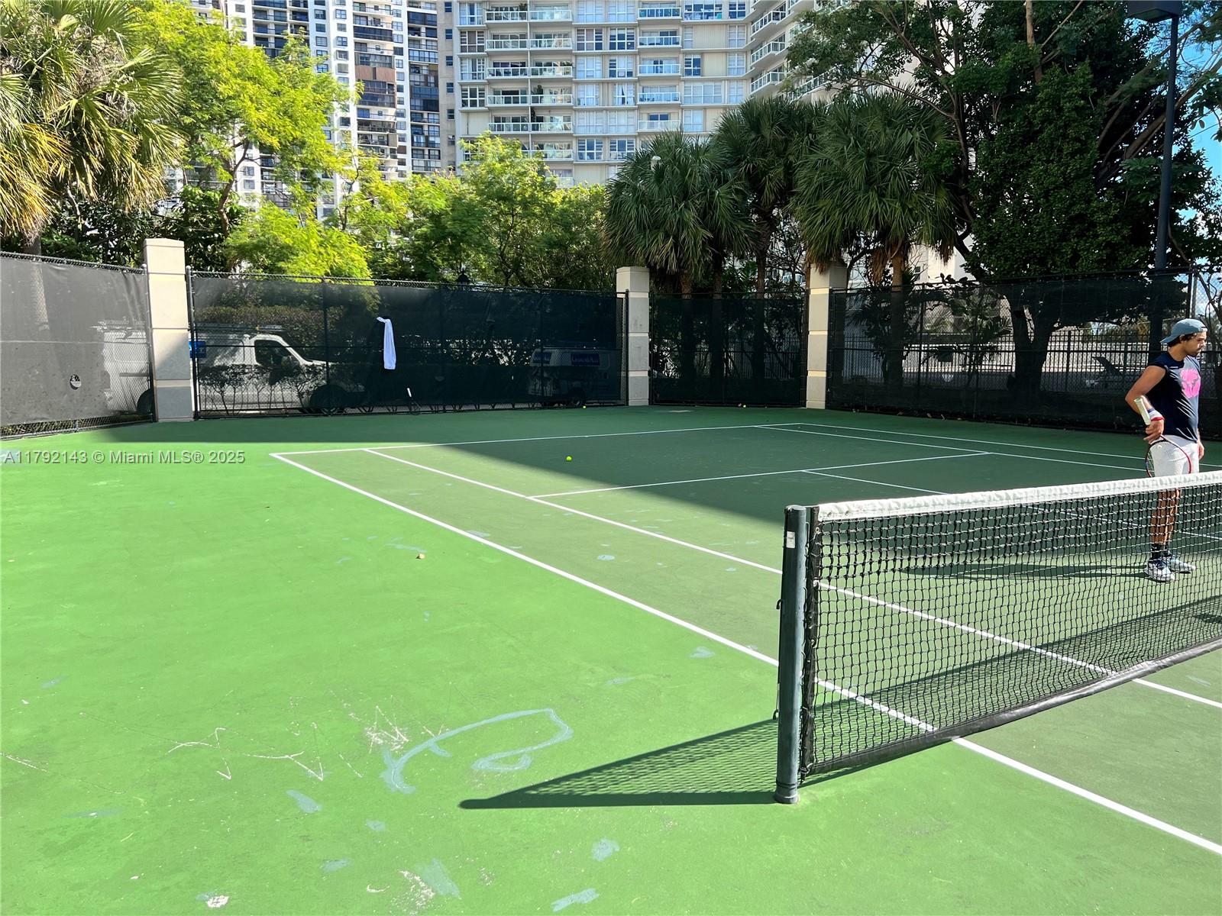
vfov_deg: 53.1
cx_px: 611
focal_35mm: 26
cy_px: 458
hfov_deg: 67.3
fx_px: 918
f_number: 1.5
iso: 50
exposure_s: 1/2008
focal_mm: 5.7
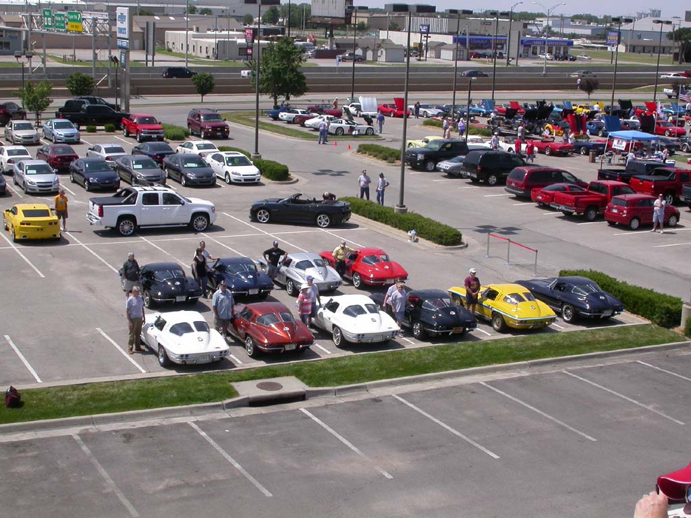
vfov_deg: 25.7
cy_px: 259
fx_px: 1138
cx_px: 346
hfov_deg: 33.8
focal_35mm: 57
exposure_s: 1/493
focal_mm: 11.8
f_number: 6.9
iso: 100
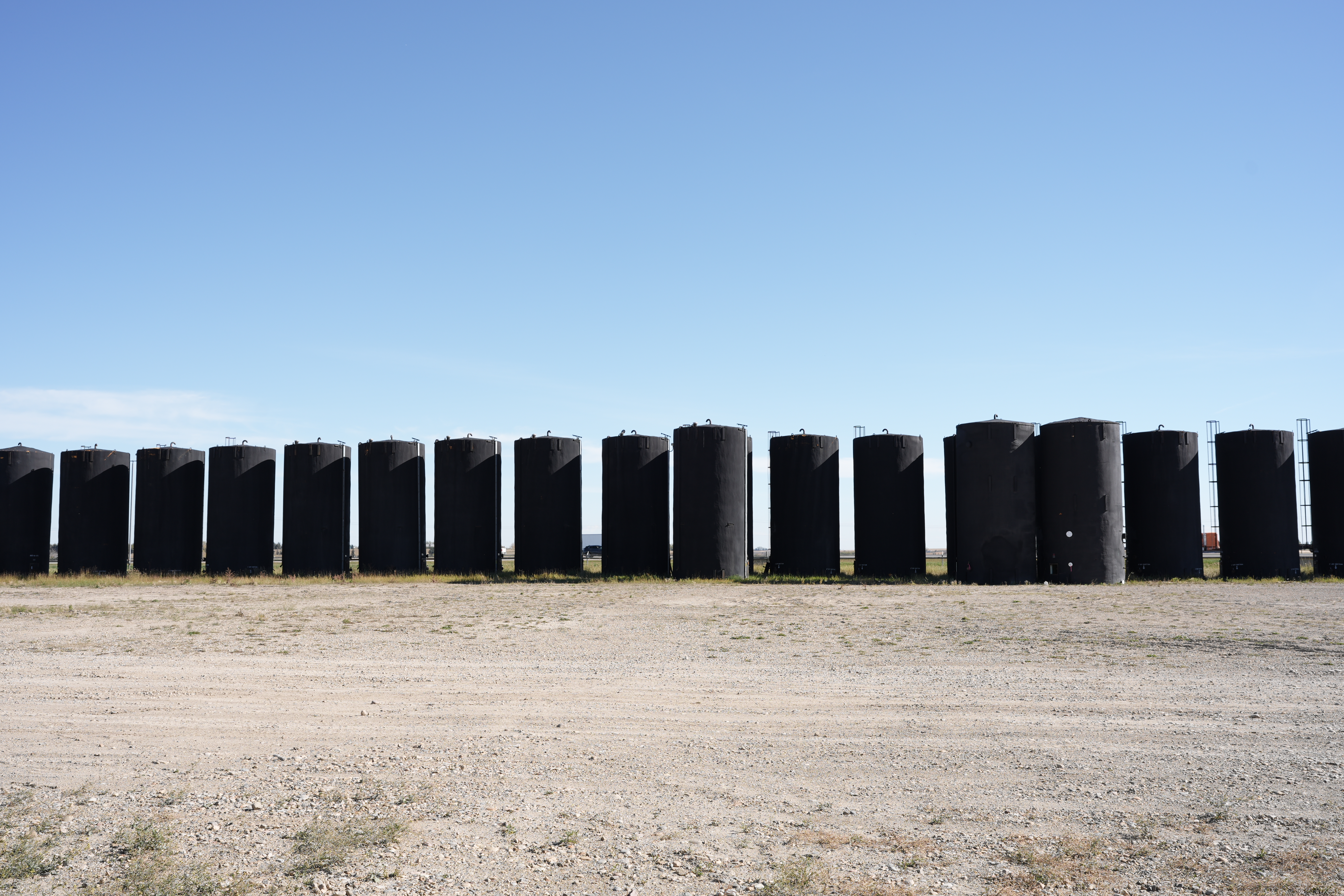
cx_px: 672
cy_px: 448
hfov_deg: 54.4
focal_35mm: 35
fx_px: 1307
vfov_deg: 37.9
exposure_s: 1/200
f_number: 8
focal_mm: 35
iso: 100
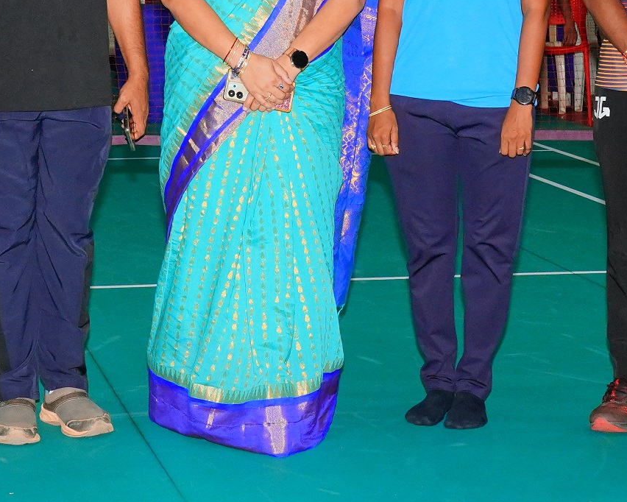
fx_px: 2357
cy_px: -39
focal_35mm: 127
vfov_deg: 12.0
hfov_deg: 15.1
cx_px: 213
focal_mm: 29
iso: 1000
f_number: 8
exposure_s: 1/250
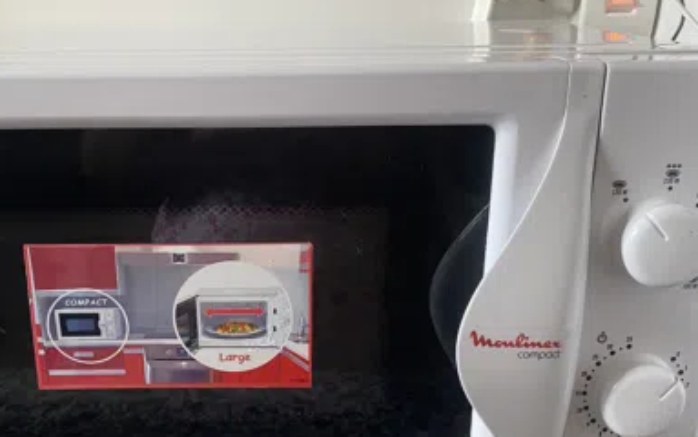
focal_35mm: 46
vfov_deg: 27.7
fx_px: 876
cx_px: 246
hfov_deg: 43.0
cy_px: 317
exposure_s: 1/50
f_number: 1.8
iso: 200
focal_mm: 4.25
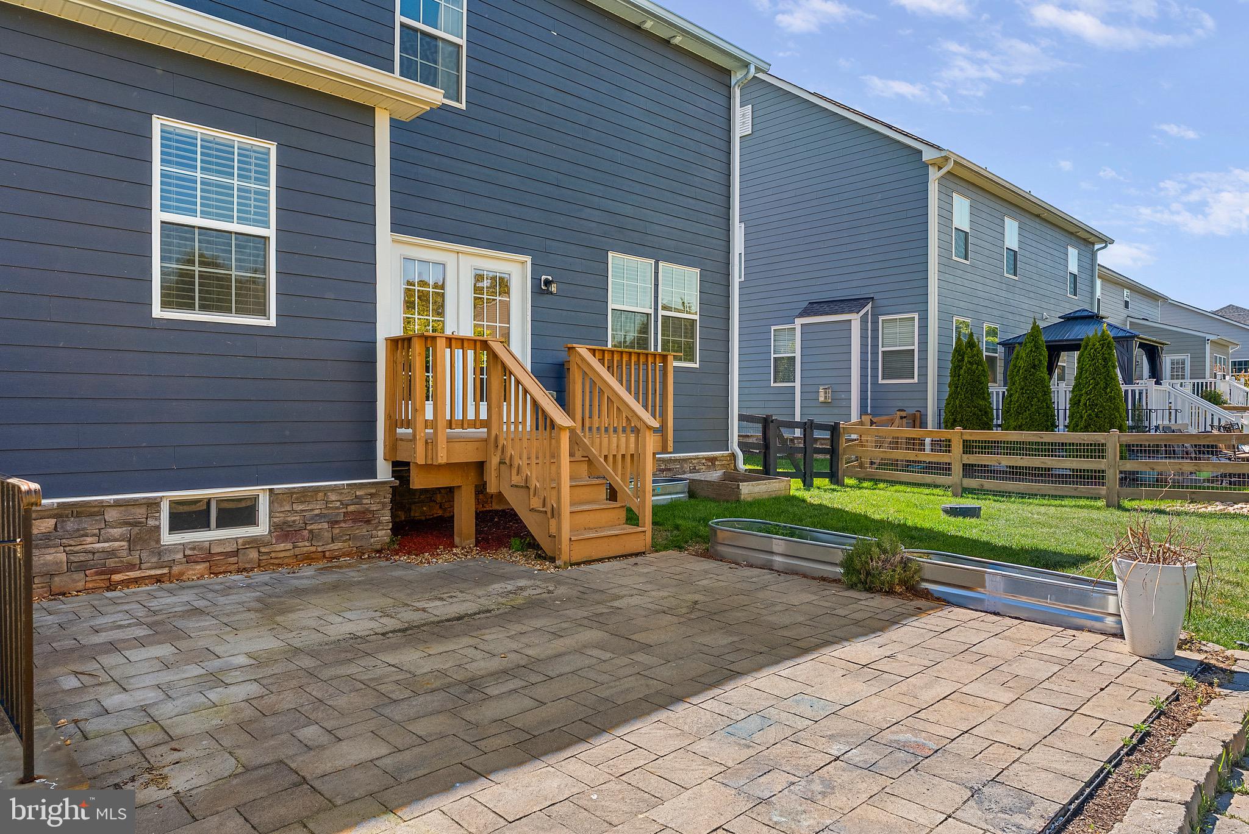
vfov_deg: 55.2
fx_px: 798
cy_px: 417
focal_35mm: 23
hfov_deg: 76.1
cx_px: 624
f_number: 8
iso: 800
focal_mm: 23
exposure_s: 1/125
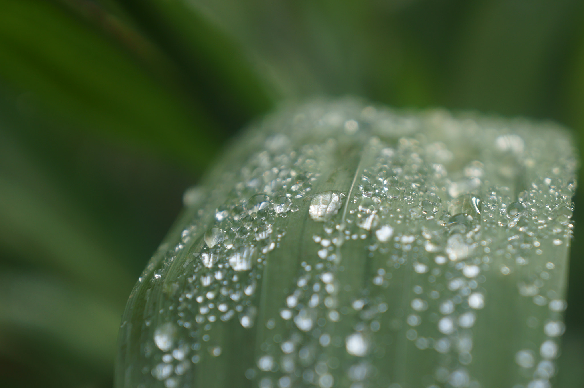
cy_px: 194
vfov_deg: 17.1
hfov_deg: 25.5
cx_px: 292
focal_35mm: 80
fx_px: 1288
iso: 200
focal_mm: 53
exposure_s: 1/200
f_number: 5.6
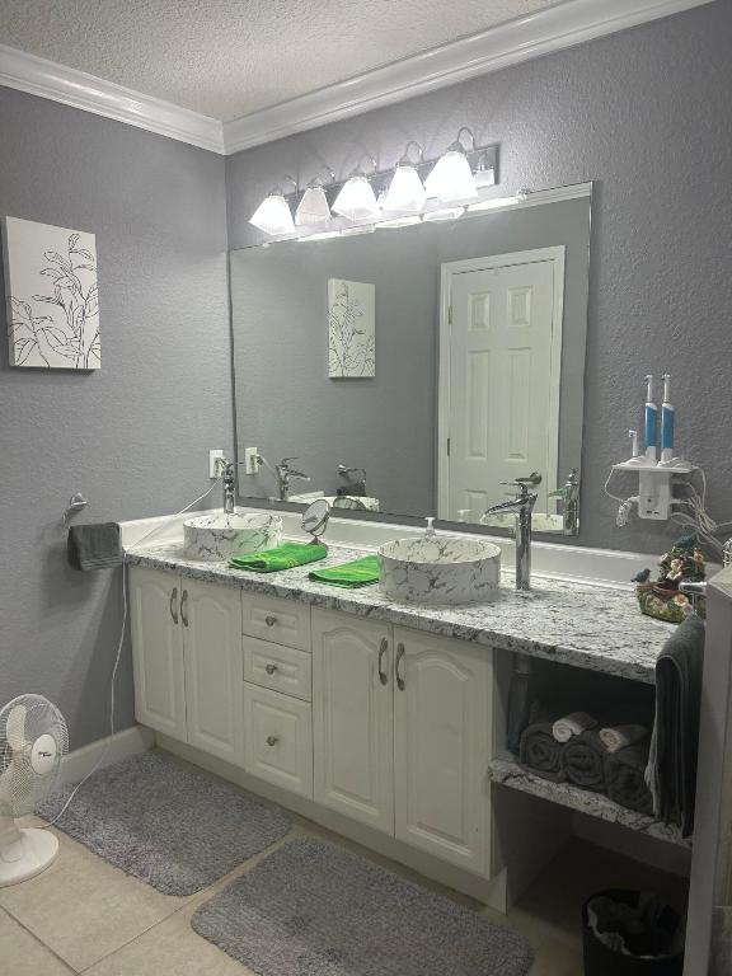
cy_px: 488
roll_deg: +0.5
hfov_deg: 53.1
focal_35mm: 26
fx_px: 733
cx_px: 366
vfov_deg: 67.3
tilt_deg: -7.5
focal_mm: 5.7
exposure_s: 1/120
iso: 80
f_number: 1.5
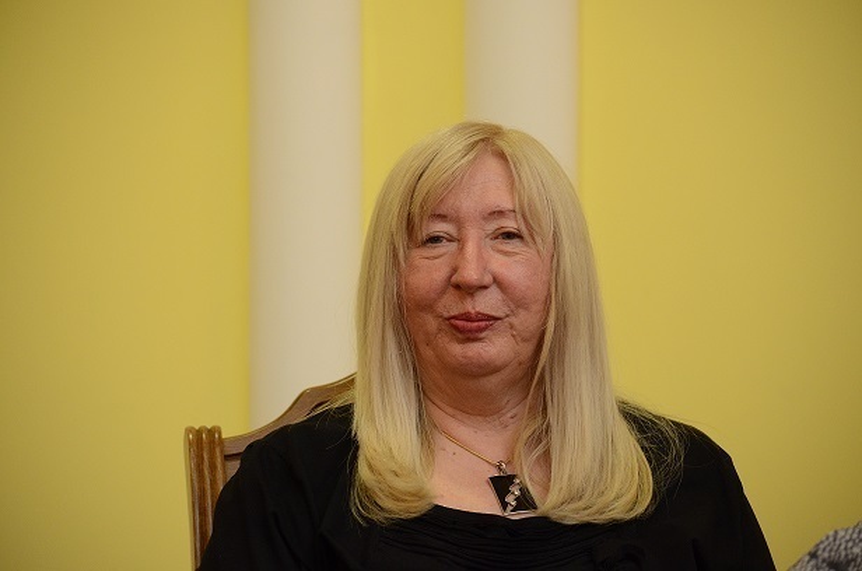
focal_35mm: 195
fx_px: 4659
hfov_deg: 10.6
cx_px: 431
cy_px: 286
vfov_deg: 7.0
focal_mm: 130
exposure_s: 1/60
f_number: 5
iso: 1600
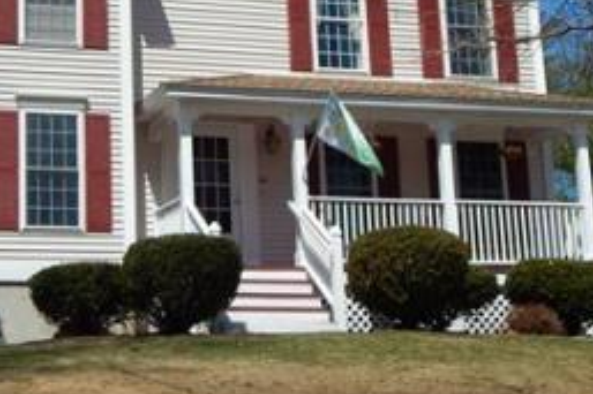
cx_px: 166
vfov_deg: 13.4
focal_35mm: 101
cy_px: 37
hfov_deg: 20.1
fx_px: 1663
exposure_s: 1/500
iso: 125
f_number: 7.1
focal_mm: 7.7
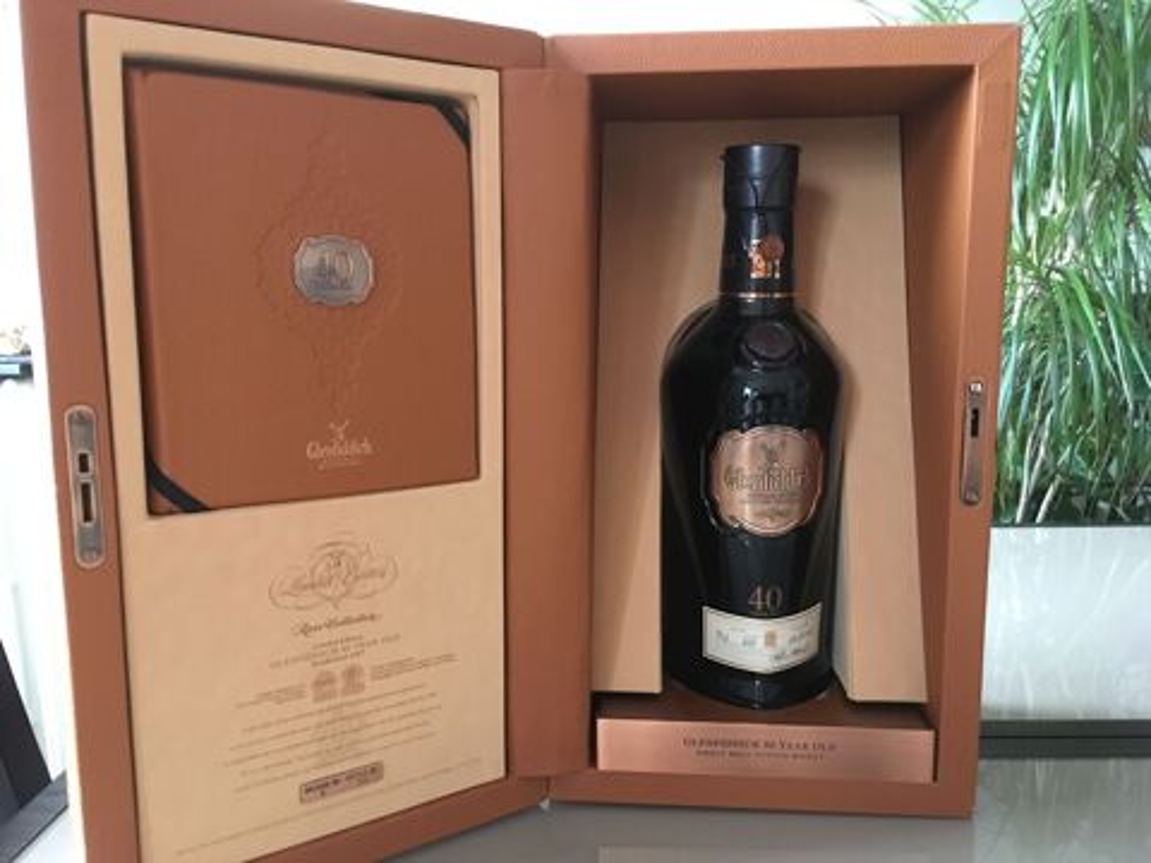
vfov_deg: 48.2
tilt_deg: -7.9
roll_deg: +1.1
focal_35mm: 29
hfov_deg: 61.7
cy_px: 432
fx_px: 964
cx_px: 576
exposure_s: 1/17
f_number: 2.2
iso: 320
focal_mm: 4.15
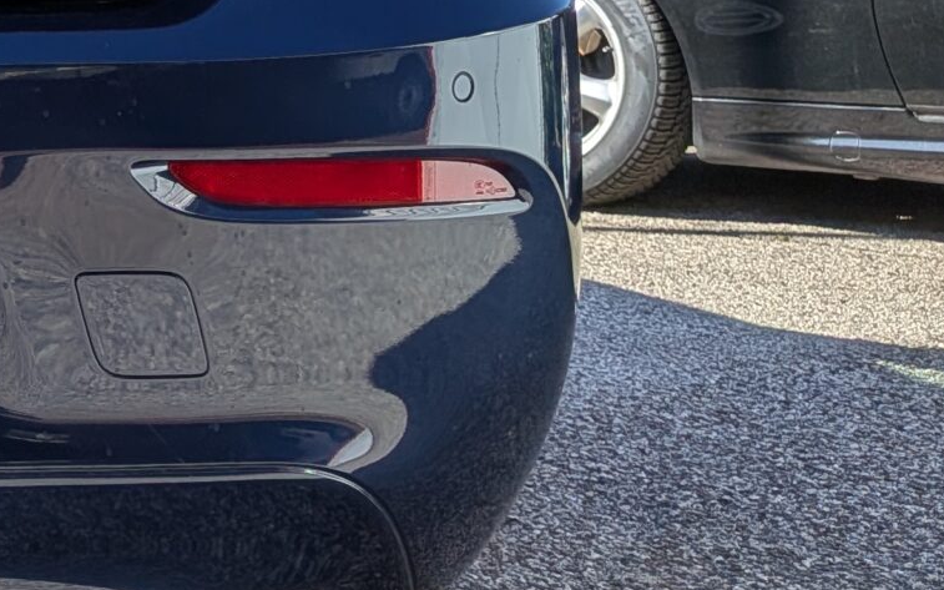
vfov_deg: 14.9
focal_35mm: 86
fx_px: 2212
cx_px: -594
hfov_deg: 19.8
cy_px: -24
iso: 27
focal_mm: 4.53
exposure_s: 1/968
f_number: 1.7
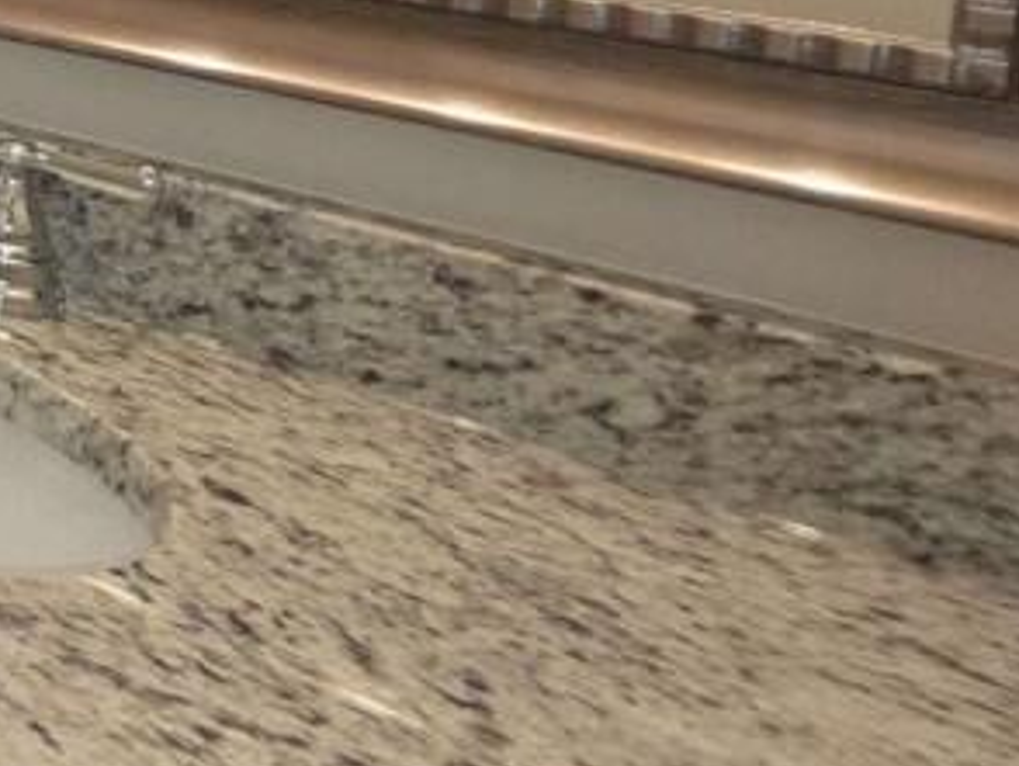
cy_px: -225
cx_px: -988
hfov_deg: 19.8
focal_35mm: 53
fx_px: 1561
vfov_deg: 24.2
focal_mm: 2.2
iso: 50
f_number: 1.9
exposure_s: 1/60
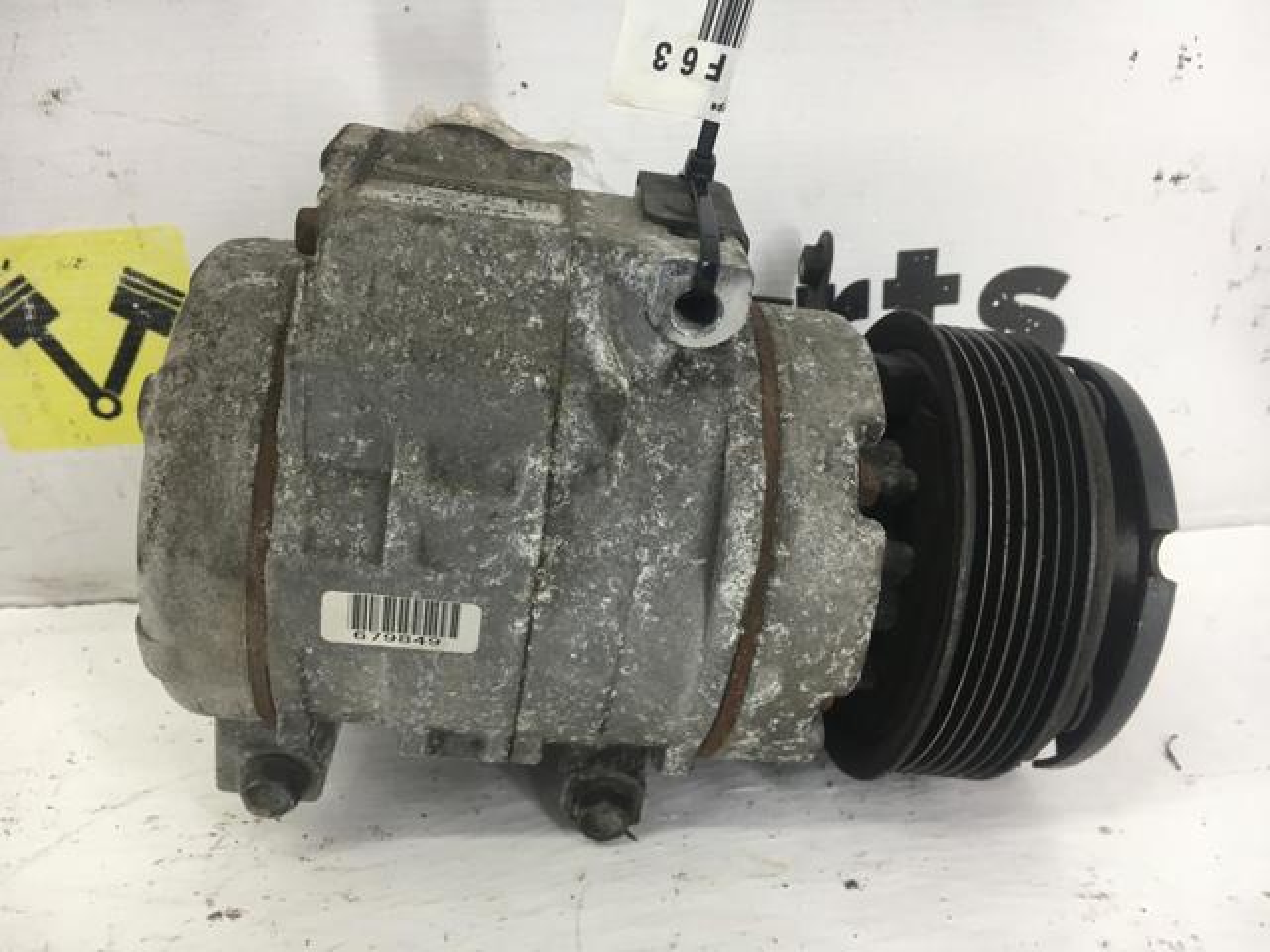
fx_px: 1064
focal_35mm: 29
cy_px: 476
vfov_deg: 48.2
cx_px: 635
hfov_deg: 61.7
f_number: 2.2
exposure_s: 1/33
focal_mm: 4.15
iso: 25
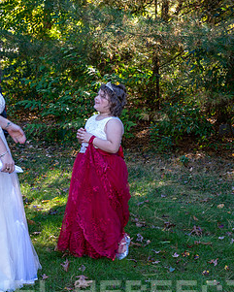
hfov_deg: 20.2
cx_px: 101
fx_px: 658
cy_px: 156
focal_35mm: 76
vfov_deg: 25.1
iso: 320
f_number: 5
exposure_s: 1/60
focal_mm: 42
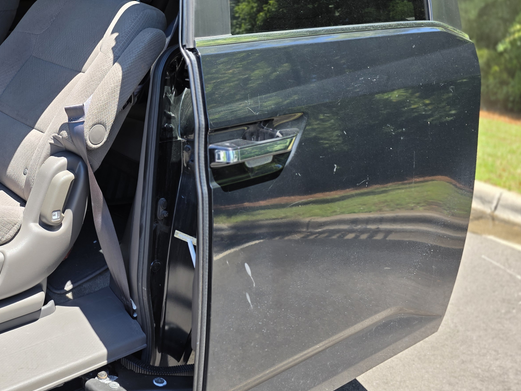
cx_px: 89
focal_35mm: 39
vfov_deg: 35.9
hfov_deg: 45.0
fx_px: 587
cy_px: 95
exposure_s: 1/359
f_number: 1.7
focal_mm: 6.3
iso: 25
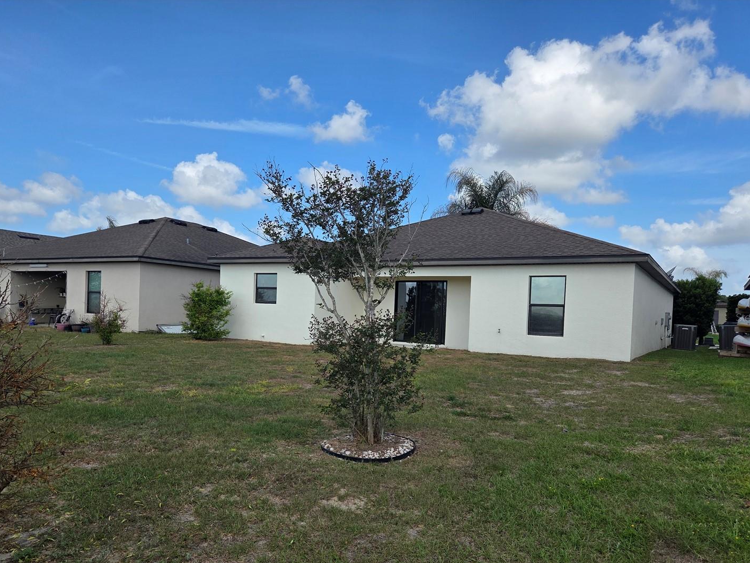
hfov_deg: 67.3
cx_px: 362
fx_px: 563
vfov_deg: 52.9
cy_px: 317
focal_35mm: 26
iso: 80
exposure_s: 1/4274
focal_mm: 5.4
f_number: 1.8
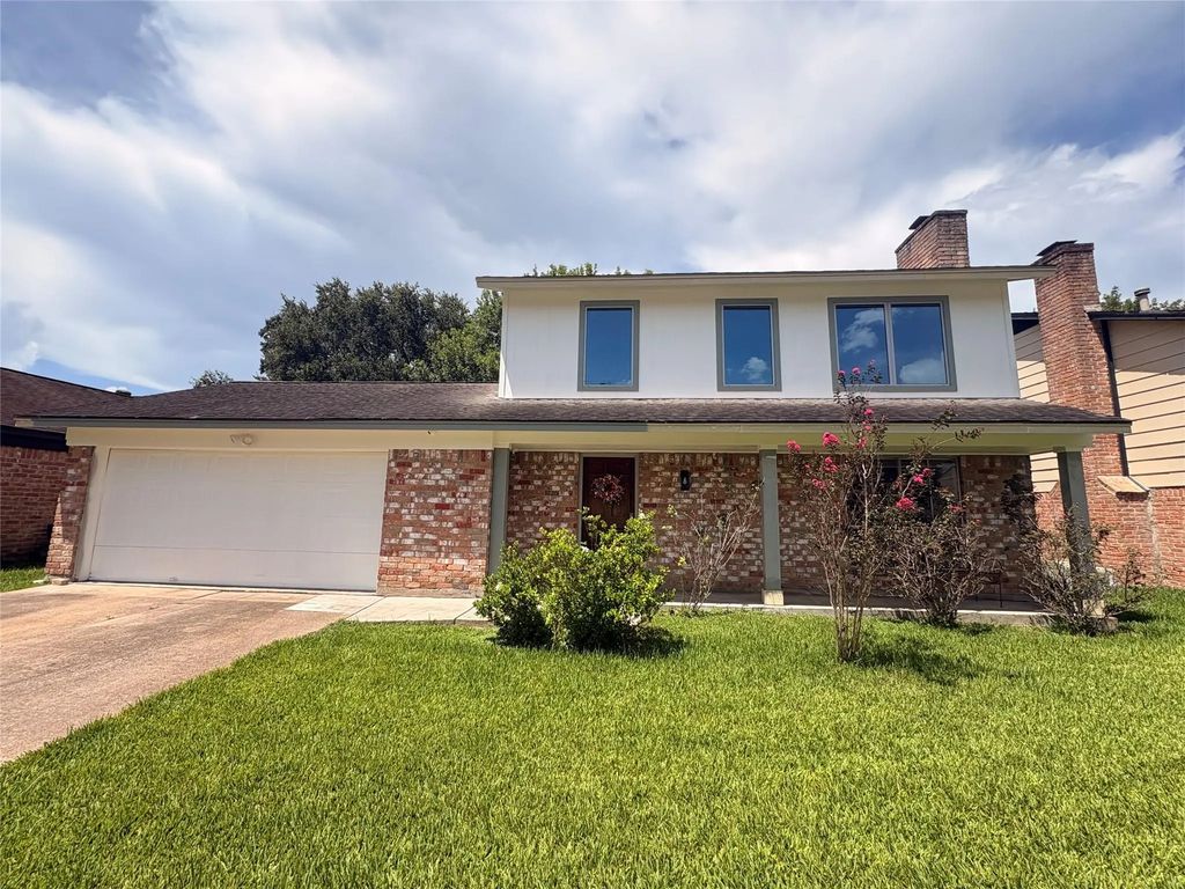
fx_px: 479
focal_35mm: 14
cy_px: 444
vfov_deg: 85.7
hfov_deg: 102.1
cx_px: 592
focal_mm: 2.22
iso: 50
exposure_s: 1/1600
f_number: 2.2
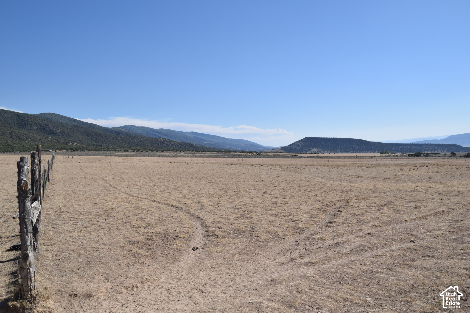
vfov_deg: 40.0
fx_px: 431
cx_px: 235
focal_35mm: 33
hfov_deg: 57.2
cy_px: 156
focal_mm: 22
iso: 100
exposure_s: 1/250
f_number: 8
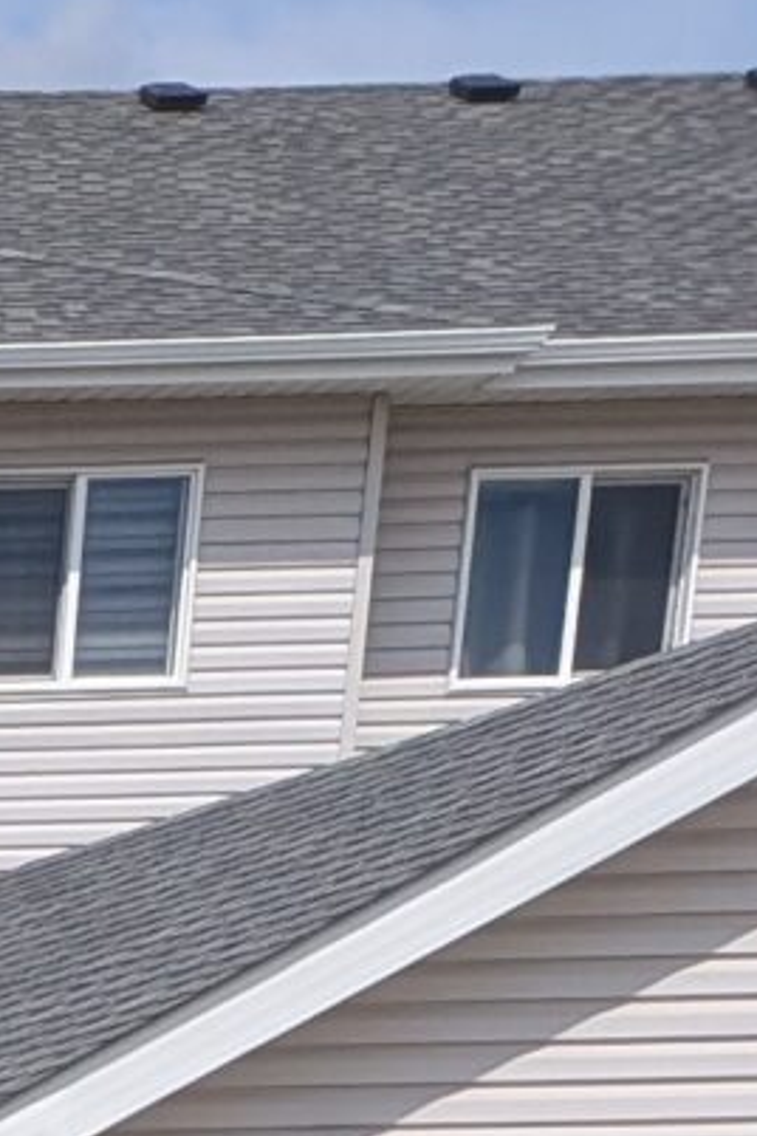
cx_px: -1878
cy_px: 3450
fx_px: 5015
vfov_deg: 9.8
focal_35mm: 159
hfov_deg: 7.2
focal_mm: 4.53
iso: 31
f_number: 1.7
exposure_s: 1/2262
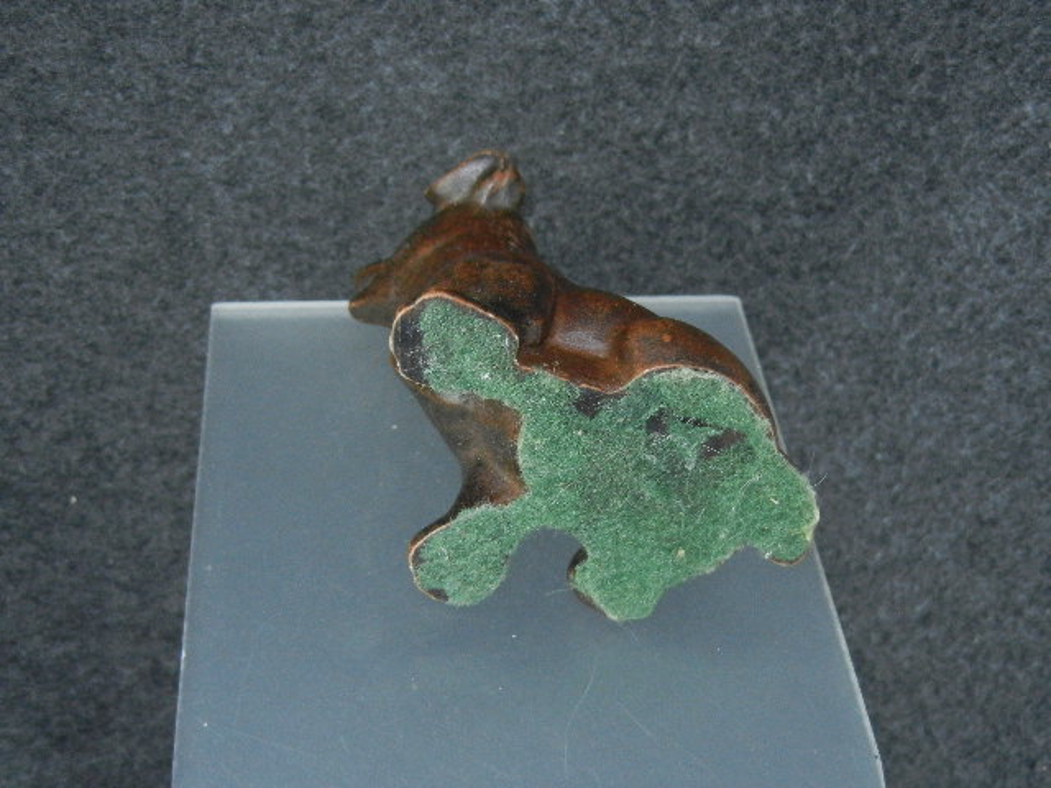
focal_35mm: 52
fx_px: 1579
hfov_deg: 36.8
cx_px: 526
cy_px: 394
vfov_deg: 28.0
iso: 800
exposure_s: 1/30
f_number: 3.9
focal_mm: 9.3
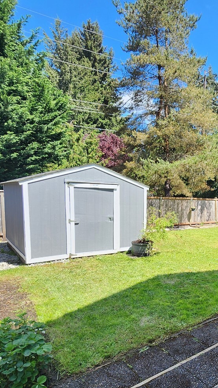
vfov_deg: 78.2
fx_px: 236
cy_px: 224
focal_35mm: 23
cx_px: 189
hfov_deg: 45.6
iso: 50
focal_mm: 2.2
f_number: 2.2
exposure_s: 1/654
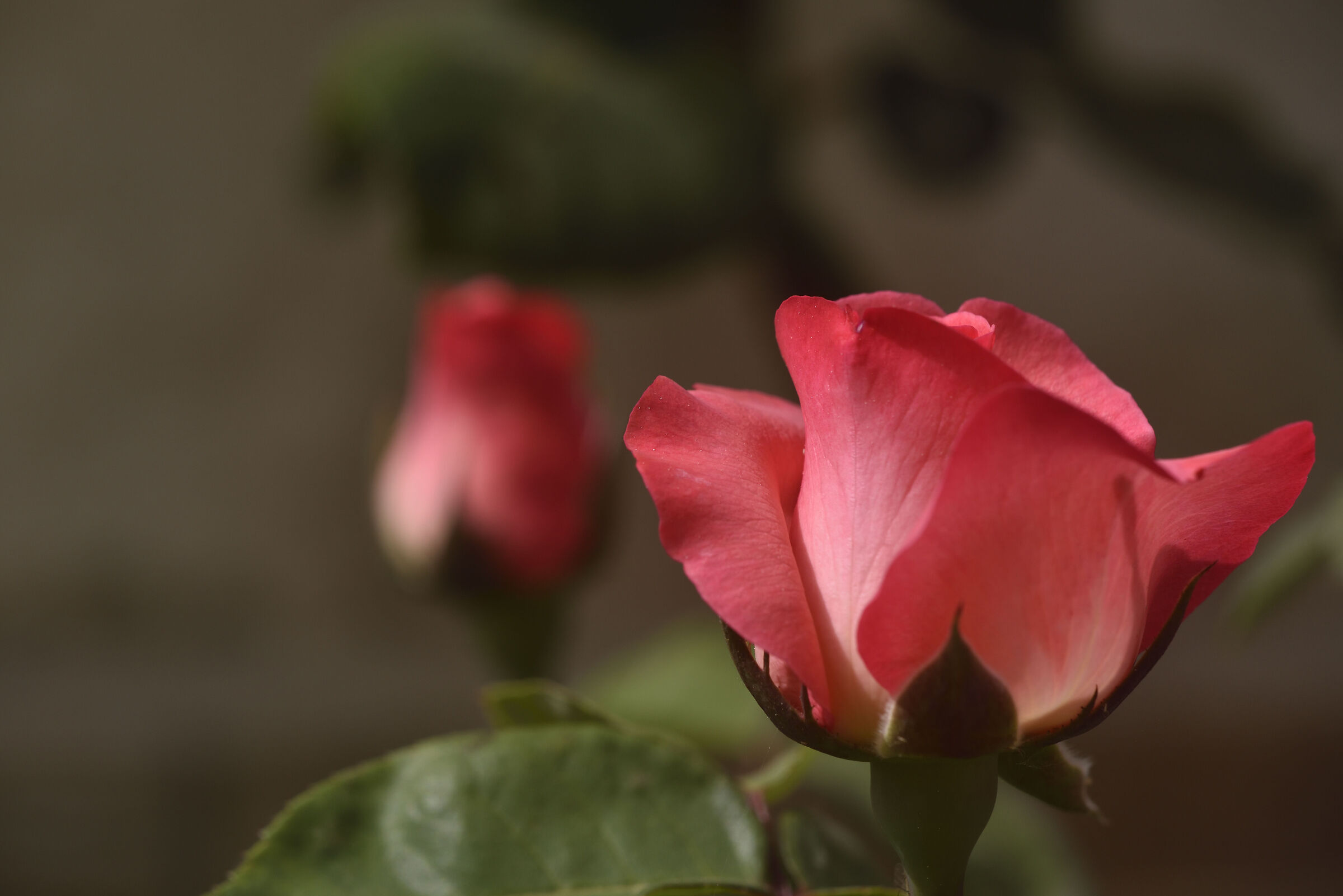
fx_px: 5598
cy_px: 448
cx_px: 672
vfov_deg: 9.2
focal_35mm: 150
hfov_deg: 13.7
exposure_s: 1/1000
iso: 280
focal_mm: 150
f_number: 8
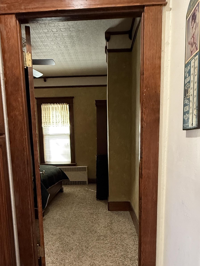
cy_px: 171
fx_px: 208
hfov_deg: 51.3
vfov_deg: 64.1
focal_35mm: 27
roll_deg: +1.1
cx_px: 96
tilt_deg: -9.6
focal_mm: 2.22
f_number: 2.2
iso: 640
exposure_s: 1/60
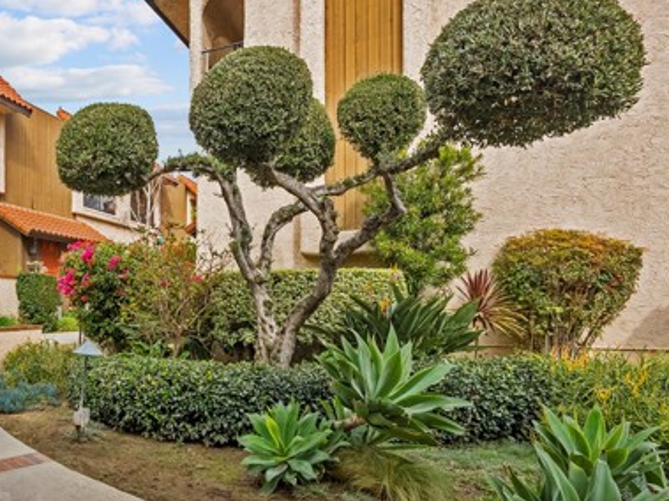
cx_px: 147
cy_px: 299
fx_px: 502
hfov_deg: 62.4
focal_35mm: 26
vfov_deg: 52.7
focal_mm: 16
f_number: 6.3
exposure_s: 1/640
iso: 250
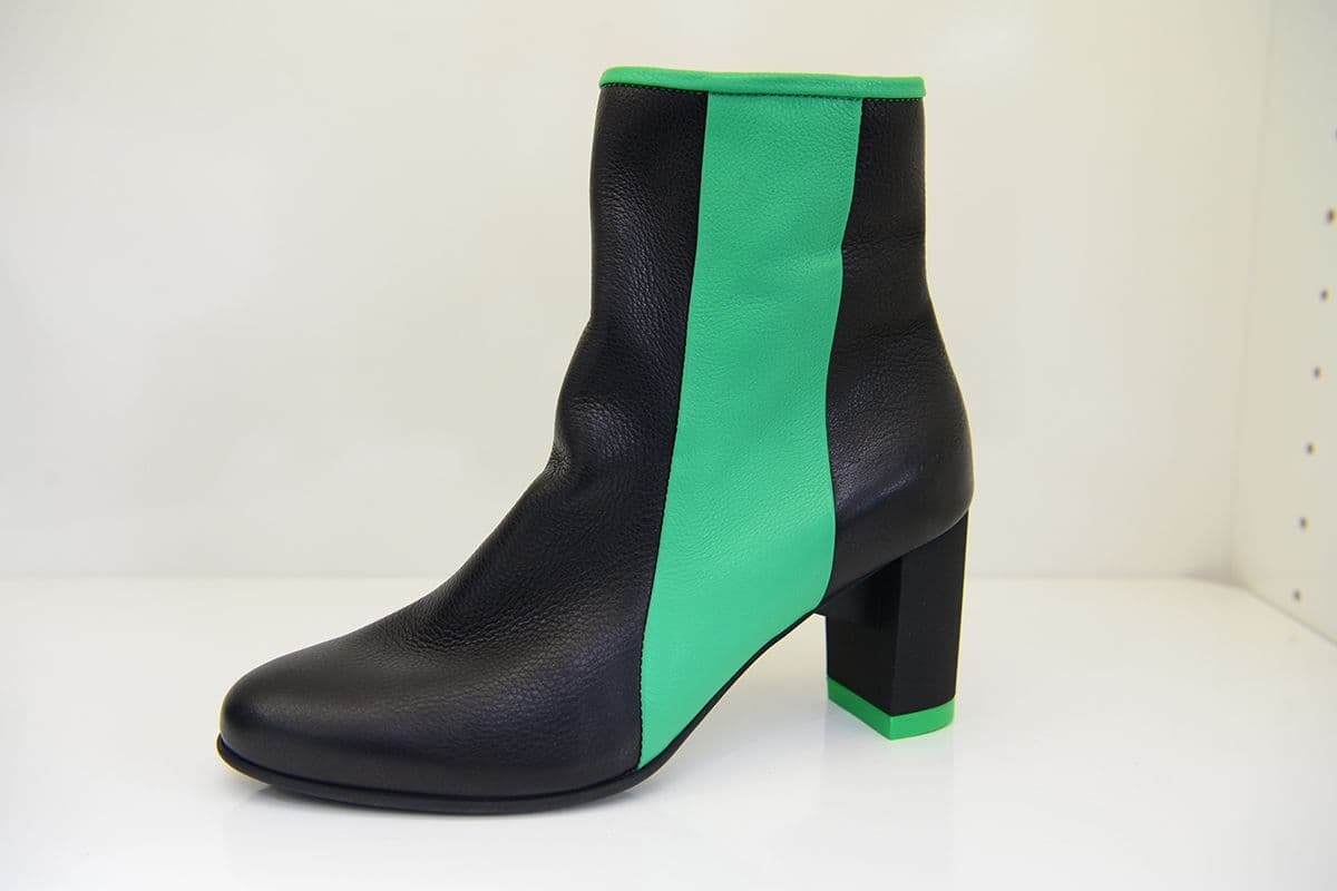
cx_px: 668
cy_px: 446
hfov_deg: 54.4
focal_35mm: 35
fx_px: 1300
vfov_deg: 37.9
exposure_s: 1/250
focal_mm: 35
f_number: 5.6
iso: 640
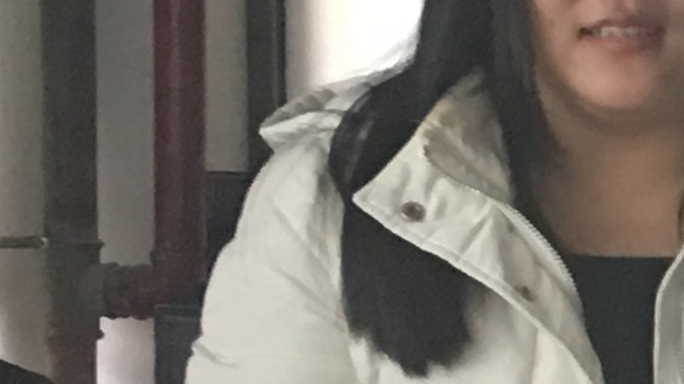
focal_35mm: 237
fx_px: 4296
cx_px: 1657
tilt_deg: -6.9
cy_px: 567
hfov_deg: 8.3
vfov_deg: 5.1
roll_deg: -3.1
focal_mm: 4.15
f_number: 2.2
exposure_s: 1/17
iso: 80
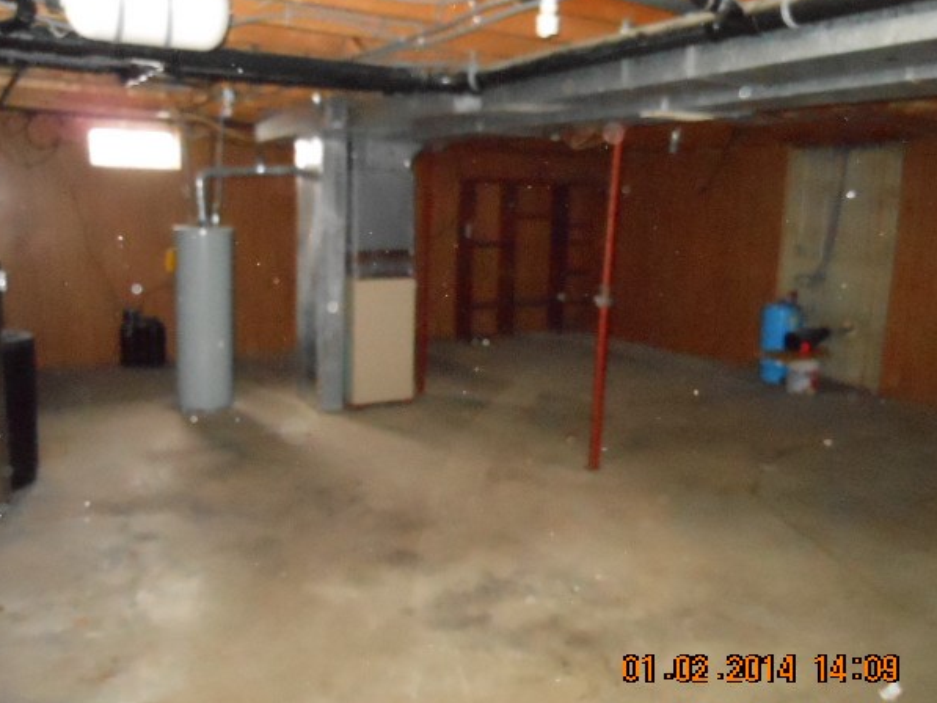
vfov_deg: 46.8
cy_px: 353
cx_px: 447
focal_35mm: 30
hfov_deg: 59.9
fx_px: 812
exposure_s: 1/25
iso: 1600
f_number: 3.7
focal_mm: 5
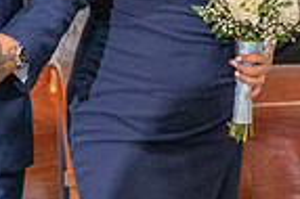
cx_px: 429
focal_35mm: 423
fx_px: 3521
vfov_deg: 3.2
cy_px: 3
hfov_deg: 4.8
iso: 1000
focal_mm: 70
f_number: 3.2
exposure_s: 1/200
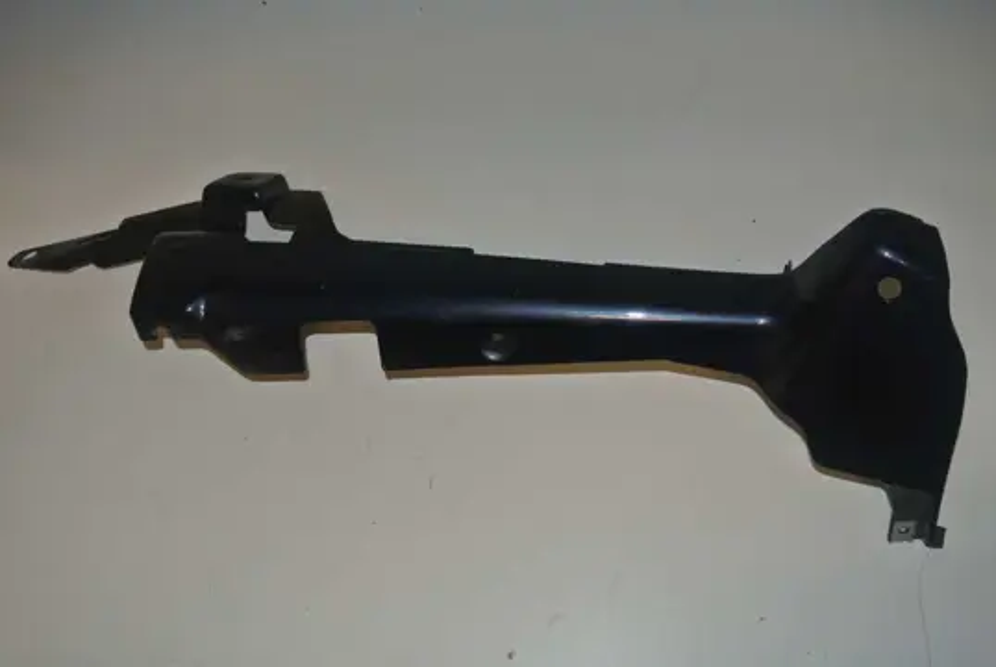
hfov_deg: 53.1
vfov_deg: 37.0
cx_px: 498
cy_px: 334
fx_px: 997
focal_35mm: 36
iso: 200
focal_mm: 13.6
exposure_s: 1/60
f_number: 4
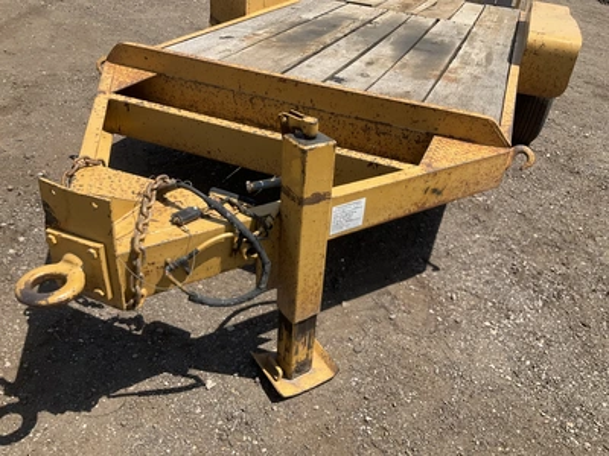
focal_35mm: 29
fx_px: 510
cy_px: 228
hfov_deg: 61.7
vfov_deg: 48.2
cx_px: 304
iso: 25
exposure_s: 1/1451
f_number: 1.8
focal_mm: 3
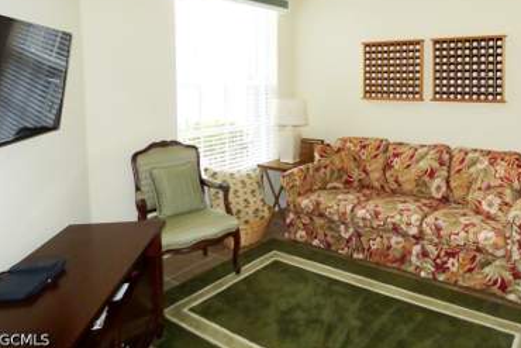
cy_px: 97
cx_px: 325
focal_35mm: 27
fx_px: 391
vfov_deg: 46.6
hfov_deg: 66.4
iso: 400
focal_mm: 3.58
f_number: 3.5
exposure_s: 1/60
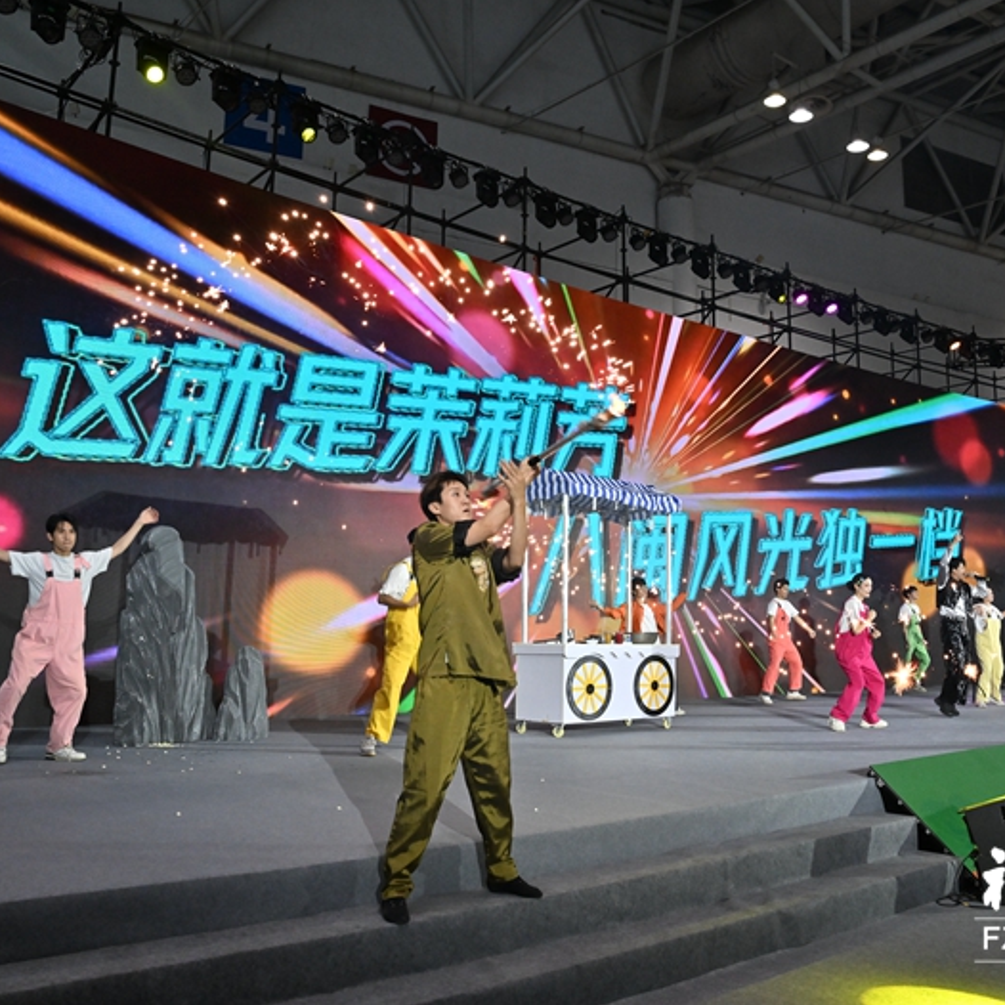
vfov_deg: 52.5
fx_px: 1018
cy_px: 498
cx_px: 552
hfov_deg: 52.4
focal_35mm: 31
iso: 1600
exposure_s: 1/200
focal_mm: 24
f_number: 8
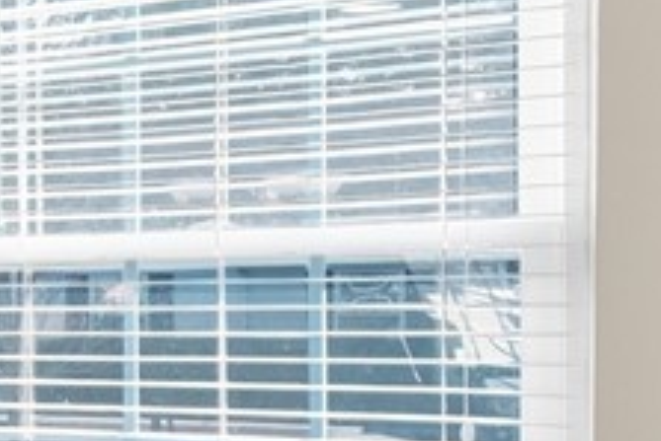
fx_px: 1433
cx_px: -917
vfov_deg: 17.4
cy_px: 317
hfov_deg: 15.1
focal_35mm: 78
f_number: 9
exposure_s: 1/50
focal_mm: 16
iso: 320
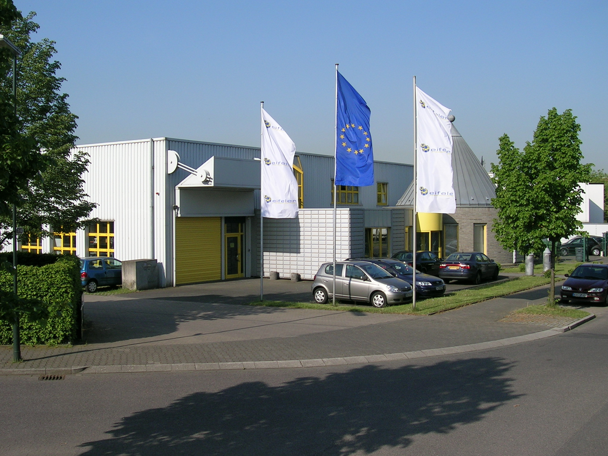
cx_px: 304
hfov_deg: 42.9
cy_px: 228
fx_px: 773
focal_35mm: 44
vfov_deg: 32.9
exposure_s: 1/410
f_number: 5.1
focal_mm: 6.7
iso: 50
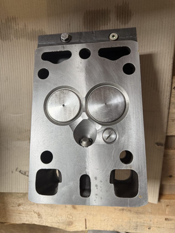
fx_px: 162
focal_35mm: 24
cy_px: 116
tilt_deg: -76.2
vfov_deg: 71.6
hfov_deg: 56.8
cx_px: 88
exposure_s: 1/121
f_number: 1.78
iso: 160
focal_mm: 6.76
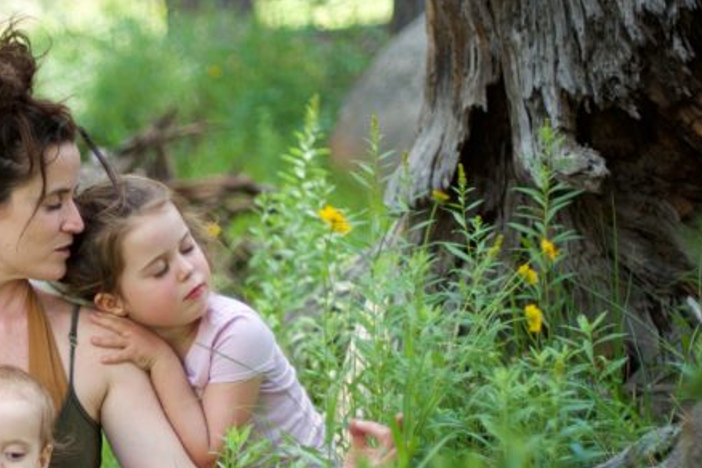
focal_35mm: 117
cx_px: -22
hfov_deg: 17.1
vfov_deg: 11.7
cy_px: 393
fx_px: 2281
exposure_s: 1/800
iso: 160
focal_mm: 50
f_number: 1.4
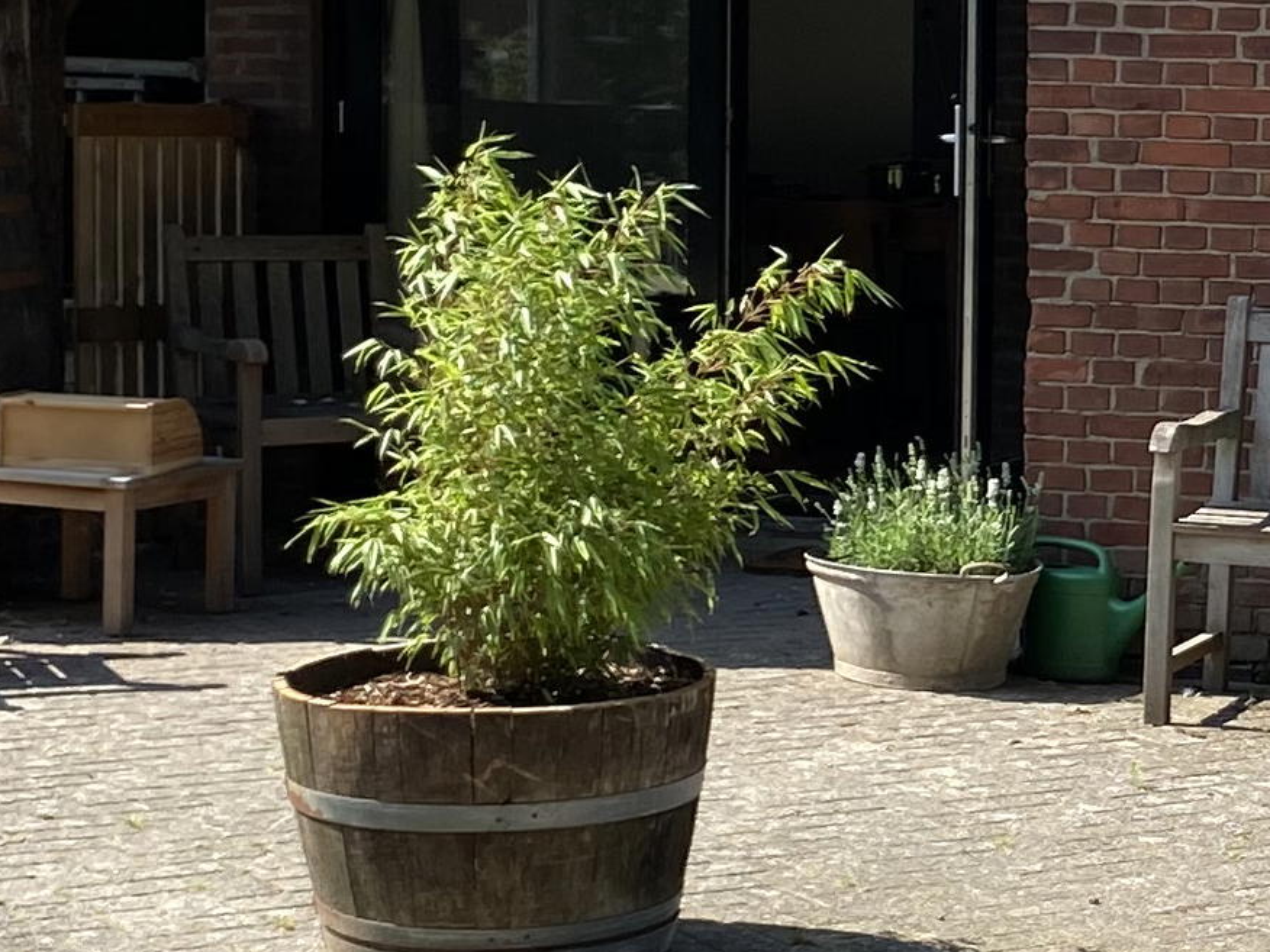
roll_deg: -1.3
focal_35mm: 114
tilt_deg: -4.9
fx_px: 4182
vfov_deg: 13.0
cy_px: 427
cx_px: 1502
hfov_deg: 16.6
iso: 32
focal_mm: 4.25
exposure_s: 1/1245
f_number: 1.8
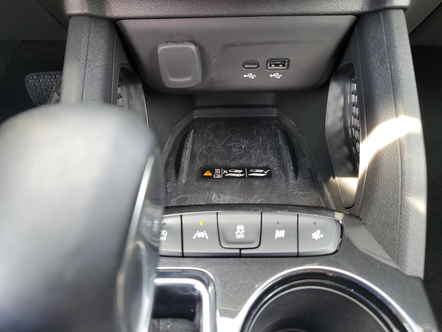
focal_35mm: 26
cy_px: 166
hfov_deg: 67.3
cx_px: 221
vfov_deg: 53.1
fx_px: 332
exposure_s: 1/120
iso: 320
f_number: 1.8
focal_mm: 5.4
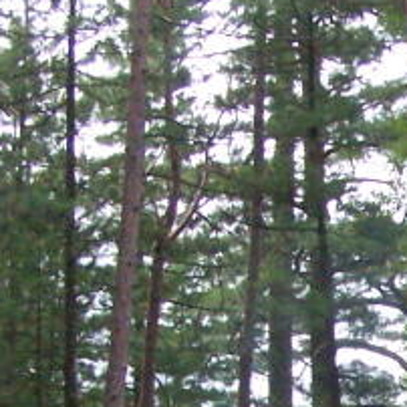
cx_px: 693
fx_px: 2261
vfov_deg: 10.1
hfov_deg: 9.8
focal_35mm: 170
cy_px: 492
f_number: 4
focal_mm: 6.3
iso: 400
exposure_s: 1/1000
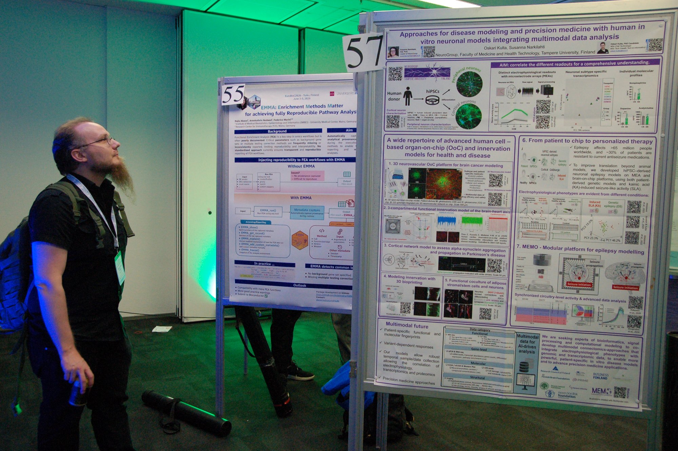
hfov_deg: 62.0
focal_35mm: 30
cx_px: 339
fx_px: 565
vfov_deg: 43.5
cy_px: 226
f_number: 5
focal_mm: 20
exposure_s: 1/125
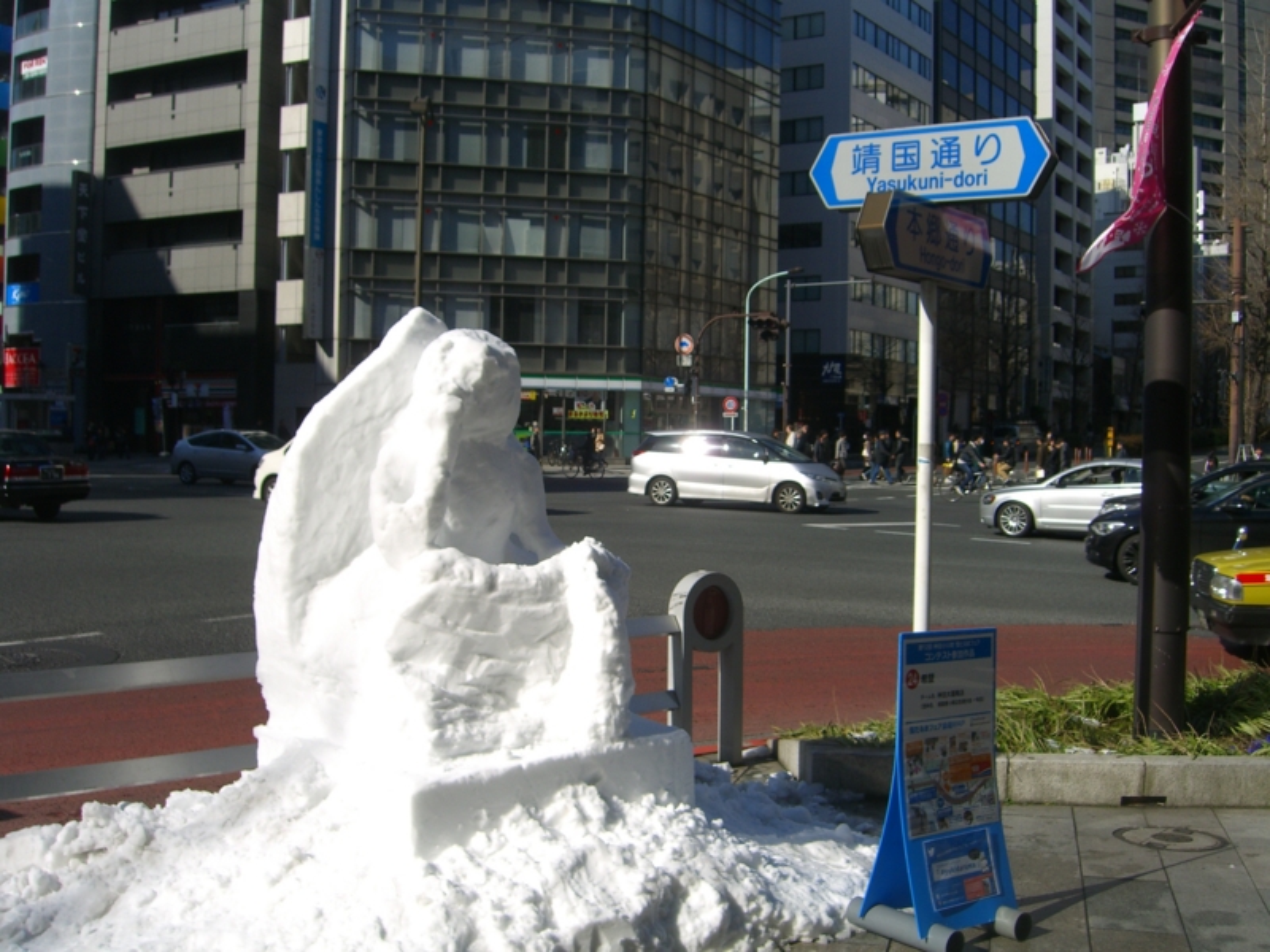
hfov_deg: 49.0
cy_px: 476
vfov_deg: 37.7
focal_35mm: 38
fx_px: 1394
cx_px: 635
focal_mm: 7.9
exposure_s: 1/250
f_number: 8
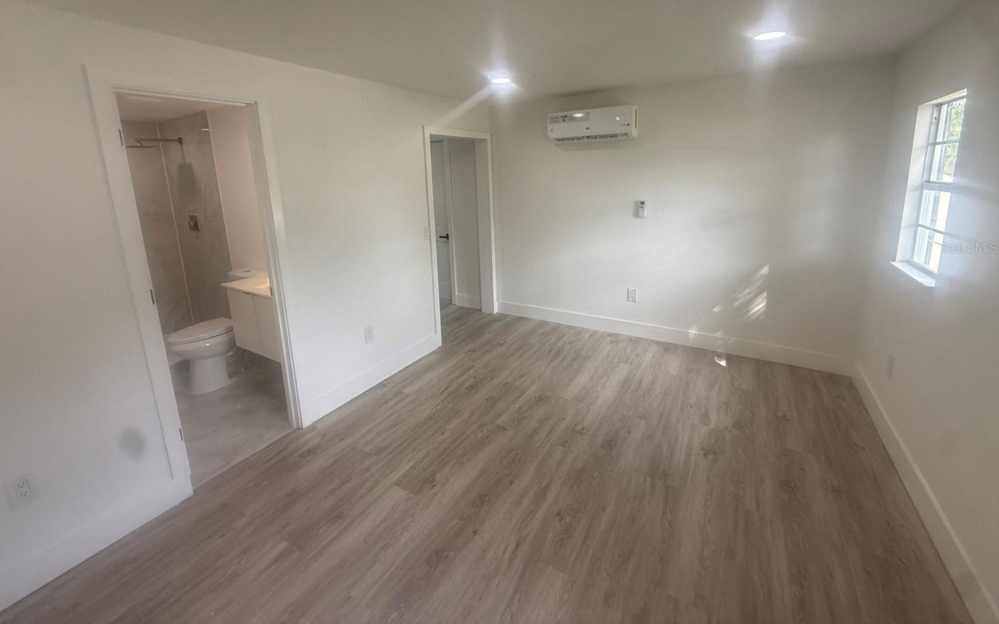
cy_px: 247
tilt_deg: -12.5
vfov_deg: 73.9
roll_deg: +2.5
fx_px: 408
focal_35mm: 15
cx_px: 495
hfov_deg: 101.5
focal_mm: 2.22
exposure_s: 1/164
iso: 64
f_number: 2.2
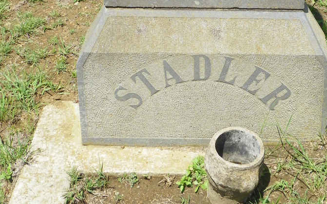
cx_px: 216
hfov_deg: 21.8
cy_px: -61
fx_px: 847
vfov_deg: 13.3
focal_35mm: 95
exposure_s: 1/250
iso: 64
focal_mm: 8.9
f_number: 5
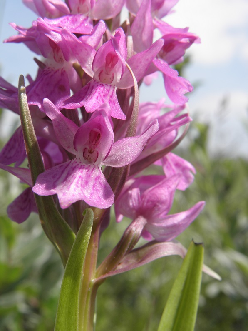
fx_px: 487
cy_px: 166
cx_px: 124
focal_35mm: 51
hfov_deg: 28.6
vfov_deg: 37.5
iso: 64
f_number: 5.6
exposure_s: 1/250
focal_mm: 9.22
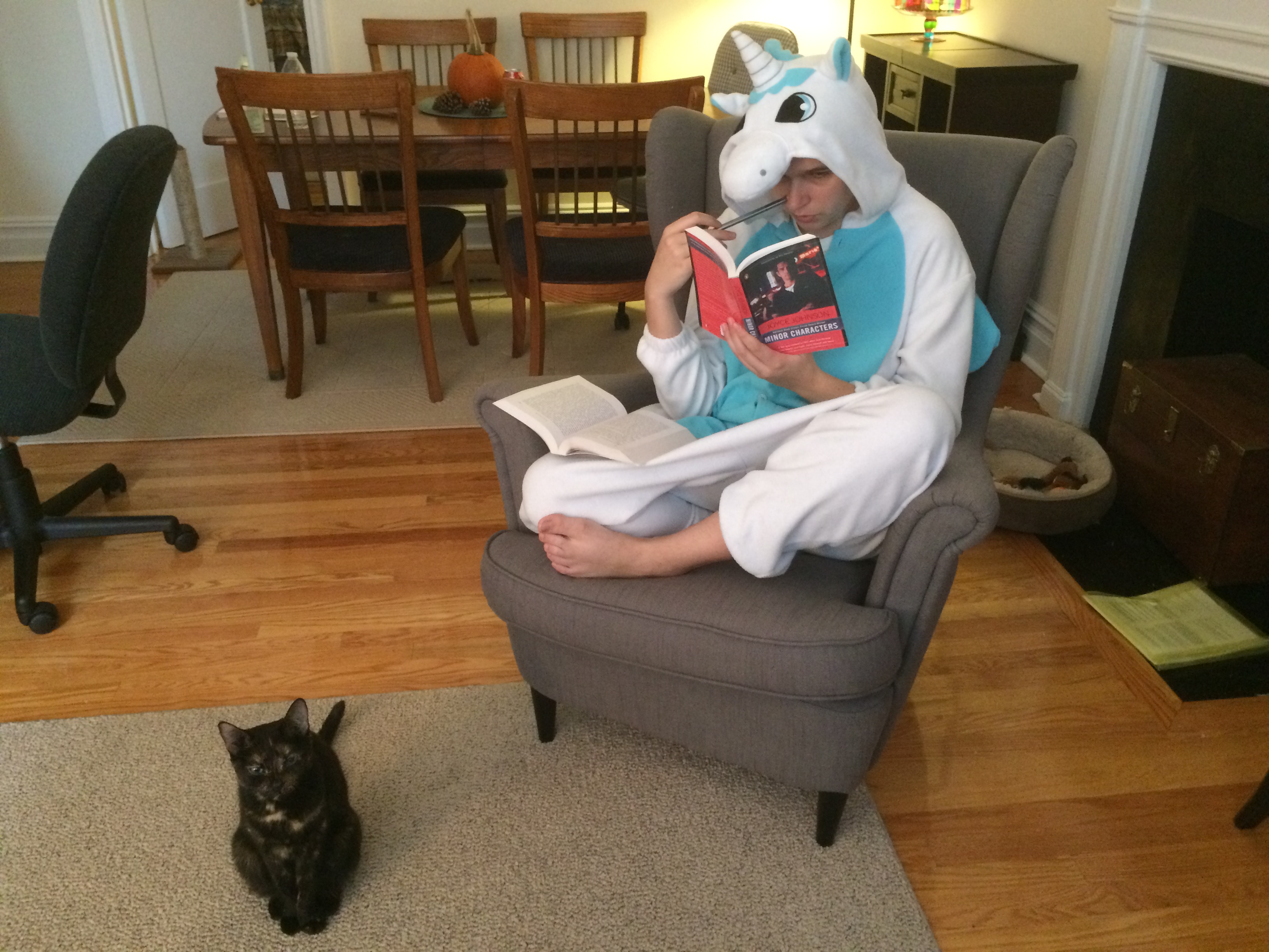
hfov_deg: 61.7
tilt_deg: -28.0
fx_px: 1063
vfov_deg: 48.2
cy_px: 476
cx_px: 634
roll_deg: -0.8
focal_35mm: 29
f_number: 2.2
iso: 320
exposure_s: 1/17
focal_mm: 4.15
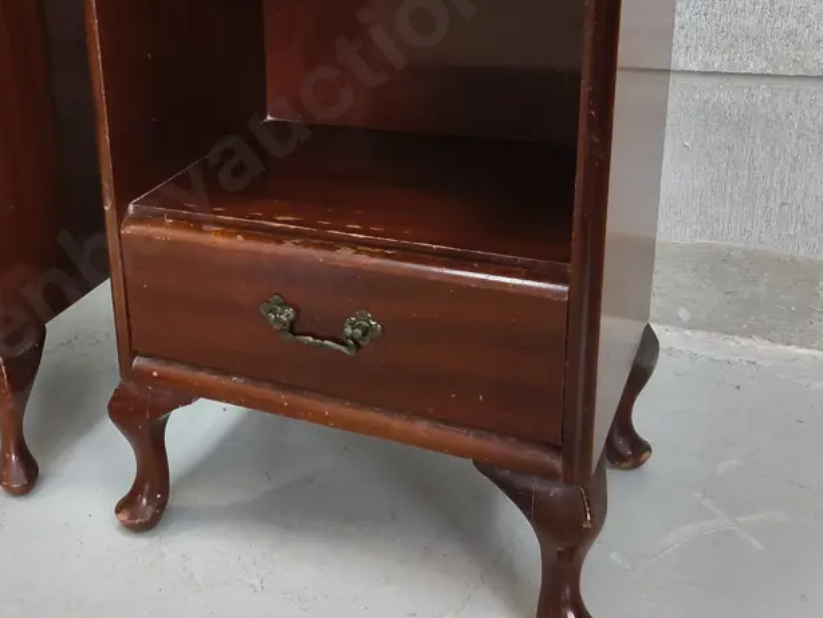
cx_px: 200
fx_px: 1070
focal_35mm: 45
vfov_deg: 31.8
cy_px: 186
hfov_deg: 40.8
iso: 160
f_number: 2
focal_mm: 2.87
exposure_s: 1/100
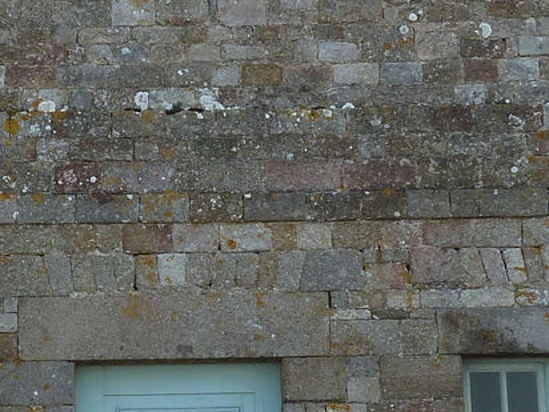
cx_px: 160
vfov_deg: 15.2
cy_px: 281
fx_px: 1538
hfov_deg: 20.1
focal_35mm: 97
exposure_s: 1/250
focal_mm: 4.1
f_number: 4
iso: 80
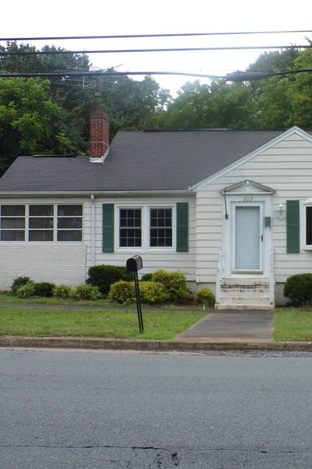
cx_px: 253
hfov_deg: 25.5
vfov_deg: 38.2
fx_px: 676
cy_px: 233
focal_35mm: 52
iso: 80
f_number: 3.3
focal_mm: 6.6
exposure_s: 1/200
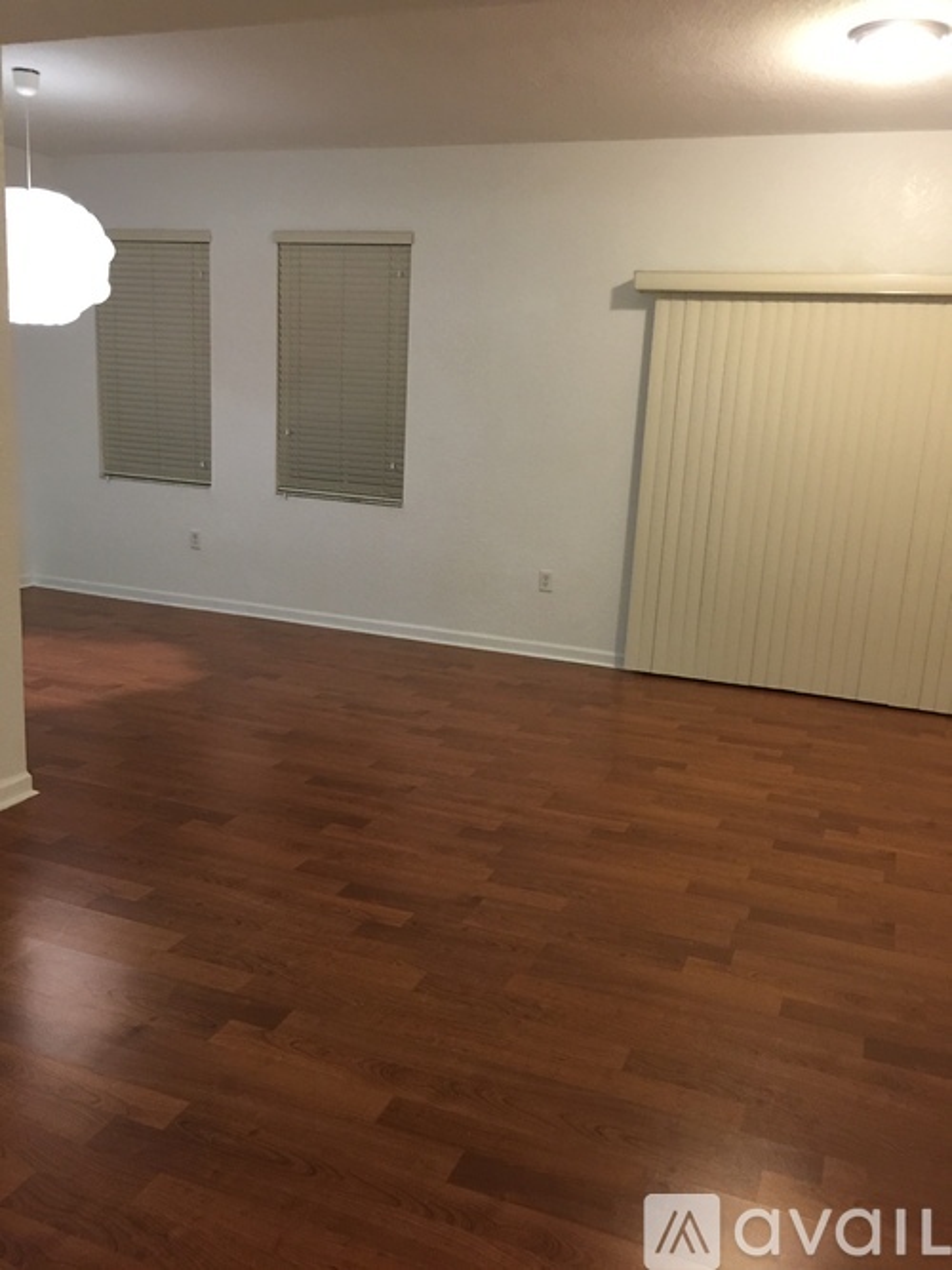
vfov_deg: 61.7
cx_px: 476
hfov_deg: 48.2
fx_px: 1064
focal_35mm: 29
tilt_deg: -11.4
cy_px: 635
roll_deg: -3.6
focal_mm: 4.15
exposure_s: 1/10
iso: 100
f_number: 2.2
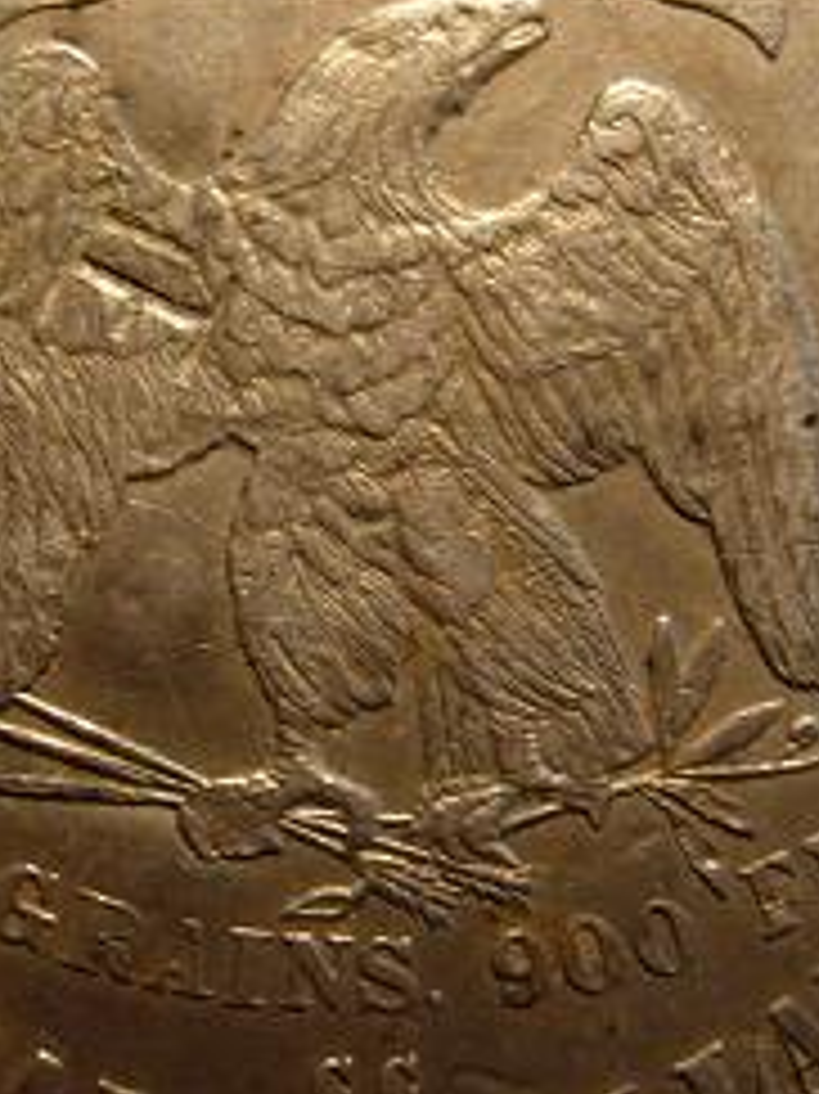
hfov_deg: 16.9
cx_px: 306
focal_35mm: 87
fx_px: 2747
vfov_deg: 22.5
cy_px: 506
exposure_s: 1/15.5
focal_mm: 7.5
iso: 50
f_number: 2.7
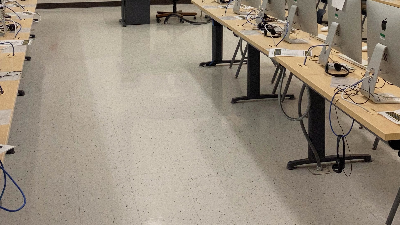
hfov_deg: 35.3
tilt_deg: -5.3
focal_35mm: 59
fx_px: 626
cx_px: 250
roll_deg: +0.5
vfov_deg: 19.3
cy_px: -38
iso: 80
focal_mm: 4.25
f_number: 1.8
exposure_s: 1/60
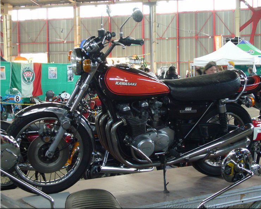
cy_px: 103
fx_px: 556
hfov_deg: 26.4
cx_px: 141
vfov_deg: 21.3
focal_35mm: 72
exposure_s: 1/15
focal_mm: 11.2
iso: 160
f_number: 4.3
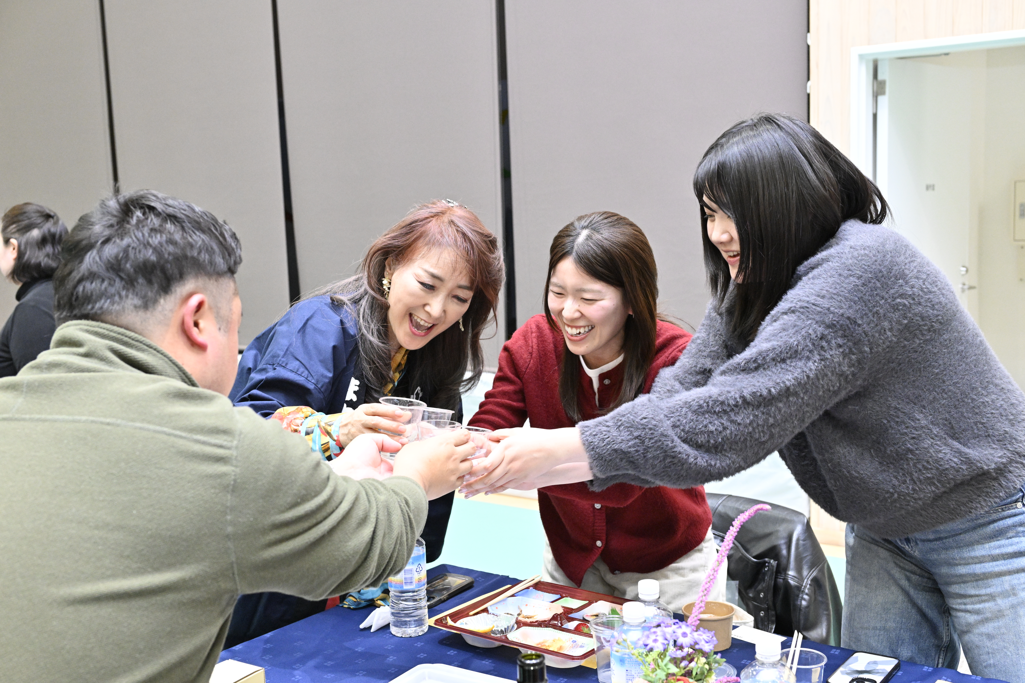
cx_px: 512
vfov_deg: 33.4
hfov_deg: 48.5
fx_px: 1139
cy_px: 342
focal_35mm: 40
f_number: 5.6
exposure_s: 1/160
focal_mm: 40
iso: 5000
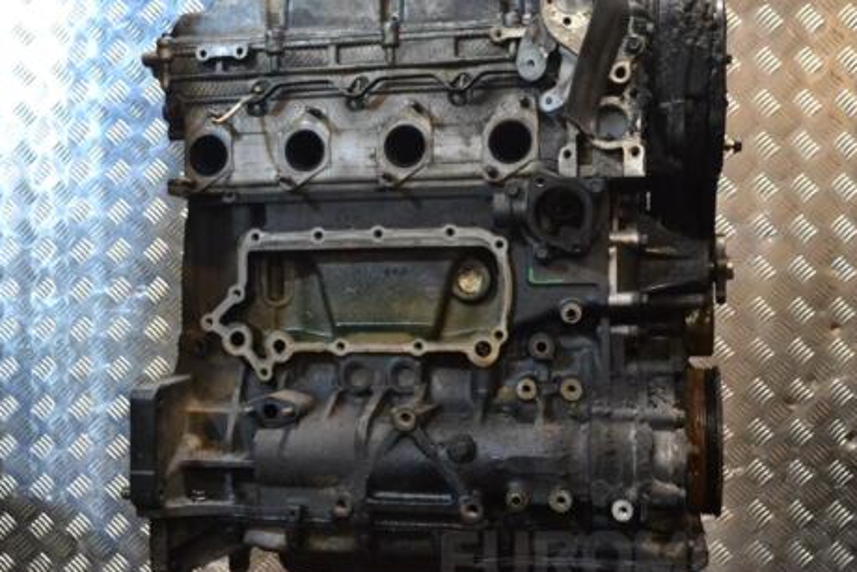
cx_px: 406
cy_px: 311
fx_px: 1024
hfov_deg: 45.4
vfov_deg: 31.2
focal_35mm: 43
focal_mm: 22
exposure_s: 1/125
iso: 3200
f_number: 5.6
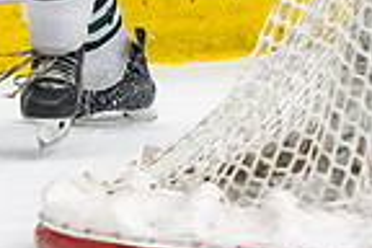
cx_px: 2
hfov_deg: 2.4
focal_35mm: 867
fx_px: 8958
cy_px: -220
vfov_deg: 1.6
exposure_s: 1/640
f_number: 3.2
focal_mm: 150
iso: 2000
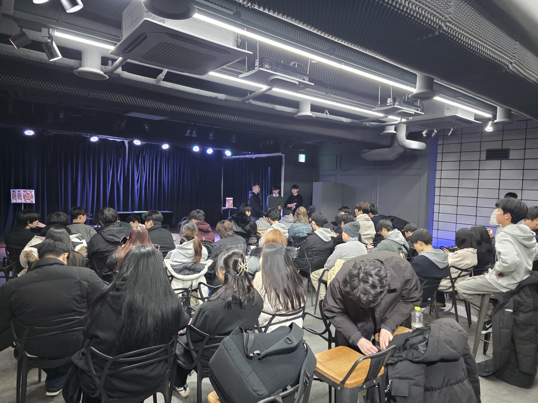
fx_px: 357
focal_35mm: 23
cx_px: 269
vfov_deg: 58.9
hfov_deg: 73.9
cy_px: 202
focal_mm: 6.3
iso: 500
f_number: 1.7
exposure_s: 1/120
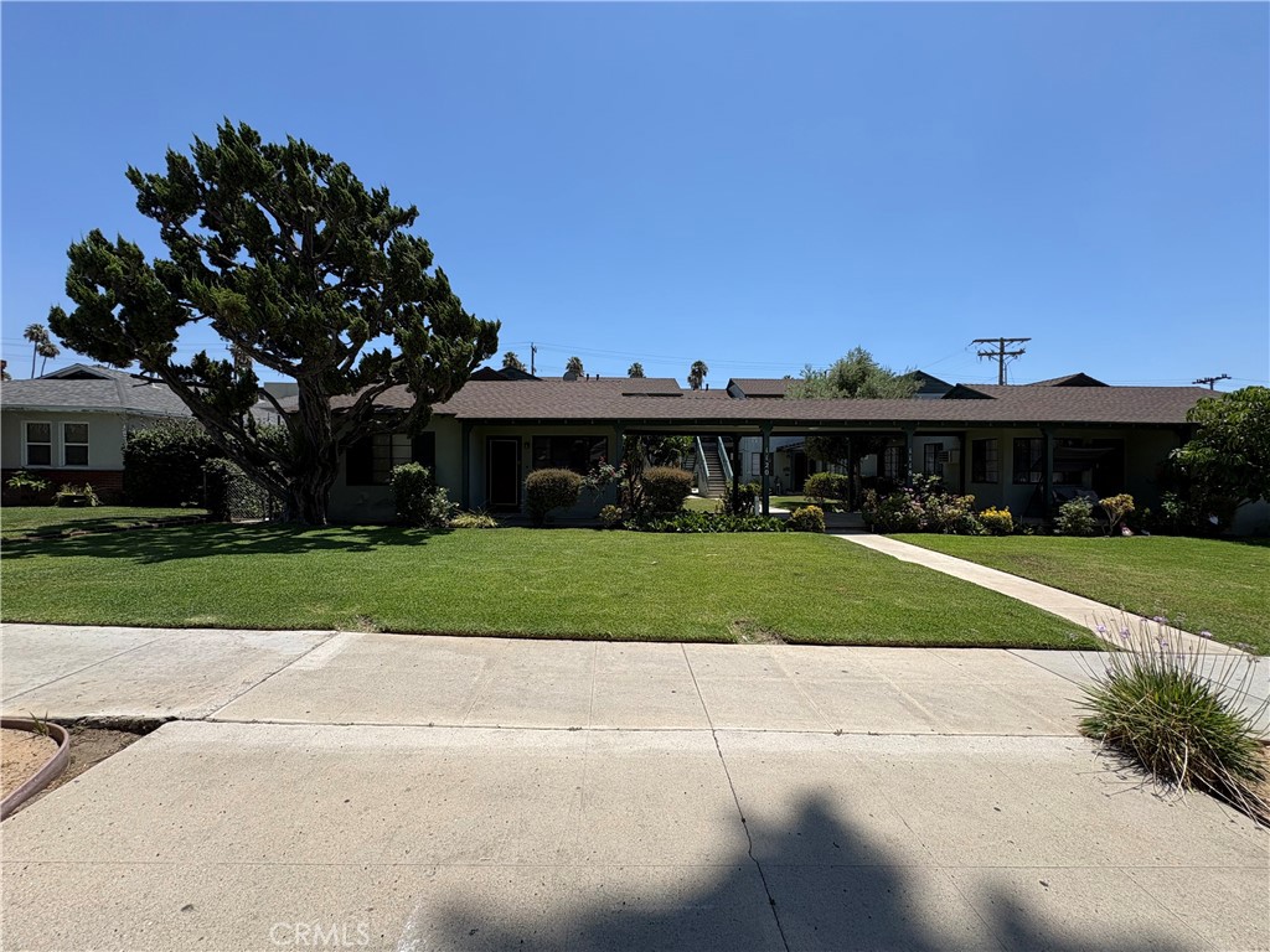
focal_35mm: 14
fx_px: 514
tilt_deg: -1.8
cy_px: 476
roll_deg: +0.3
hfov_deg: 102.1
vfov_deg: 85.7
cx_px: 635
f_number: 2.2
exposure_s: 1/1637
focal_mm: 2.22
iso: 40
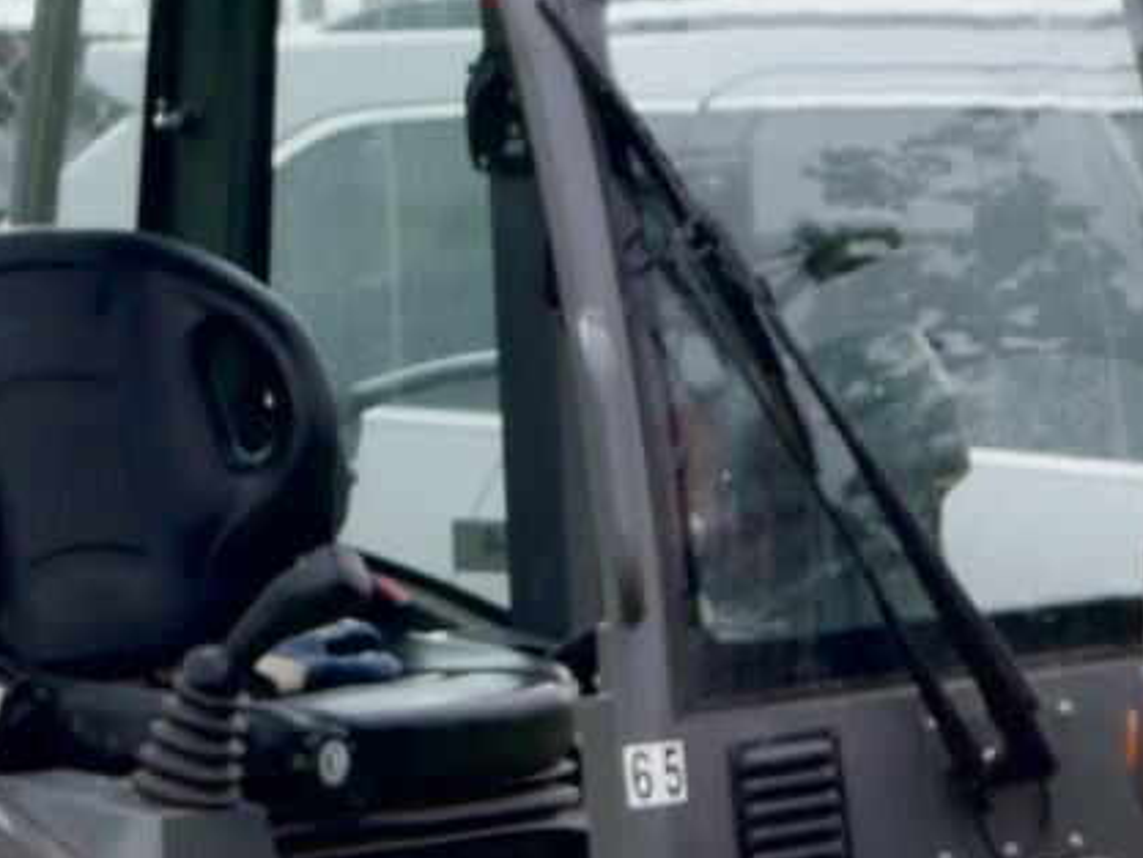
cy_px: 998
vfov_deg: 1.6
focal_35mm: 920
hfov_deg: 2.2
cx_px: 1390
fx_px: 30387
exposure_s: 1/200
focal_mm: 75
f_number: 7.1
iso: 200
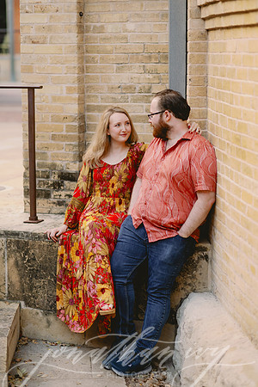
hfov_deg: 16.1
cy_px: 194
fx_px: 914
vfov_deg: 23.9
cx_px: 129
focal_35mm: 85
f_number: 2
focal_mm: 85
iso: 800
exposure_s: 1/500
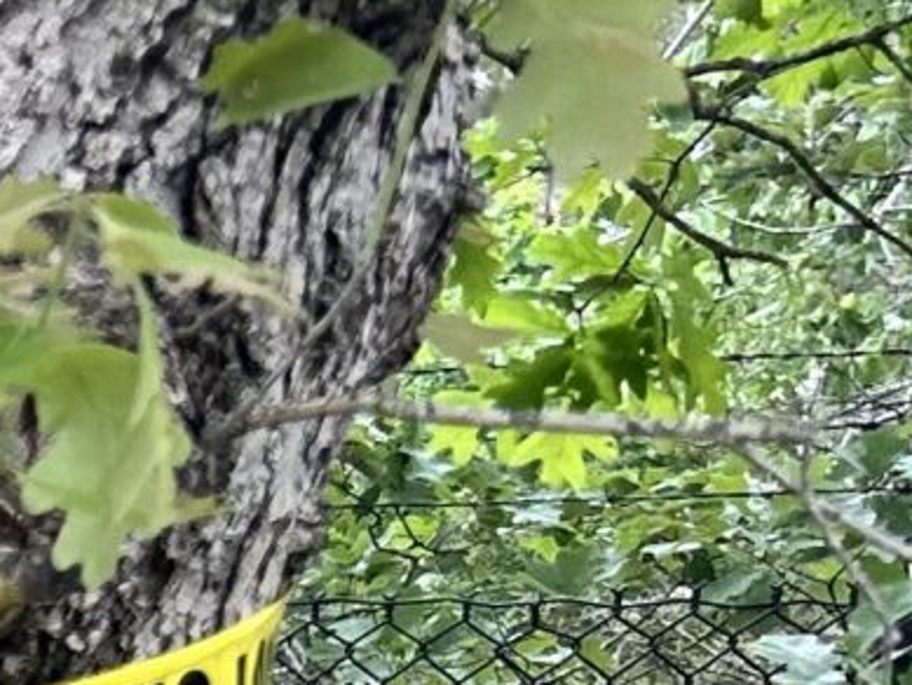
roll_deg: -2.2
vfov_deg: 8.0
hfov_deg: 9.0
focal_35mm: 171
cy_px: 1633
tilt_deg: -5.7
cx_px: -1951
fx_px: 4507
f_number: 1.5
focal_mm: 5.7
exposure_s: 1/178
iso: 40
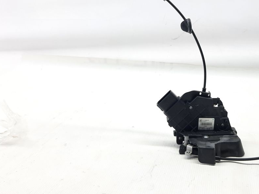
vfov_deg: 37.1
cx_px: 183
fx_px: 284
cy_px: 56
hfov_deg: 47.7
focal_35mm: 38
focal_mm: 4.6
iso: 100
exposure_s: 1/50
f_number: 2
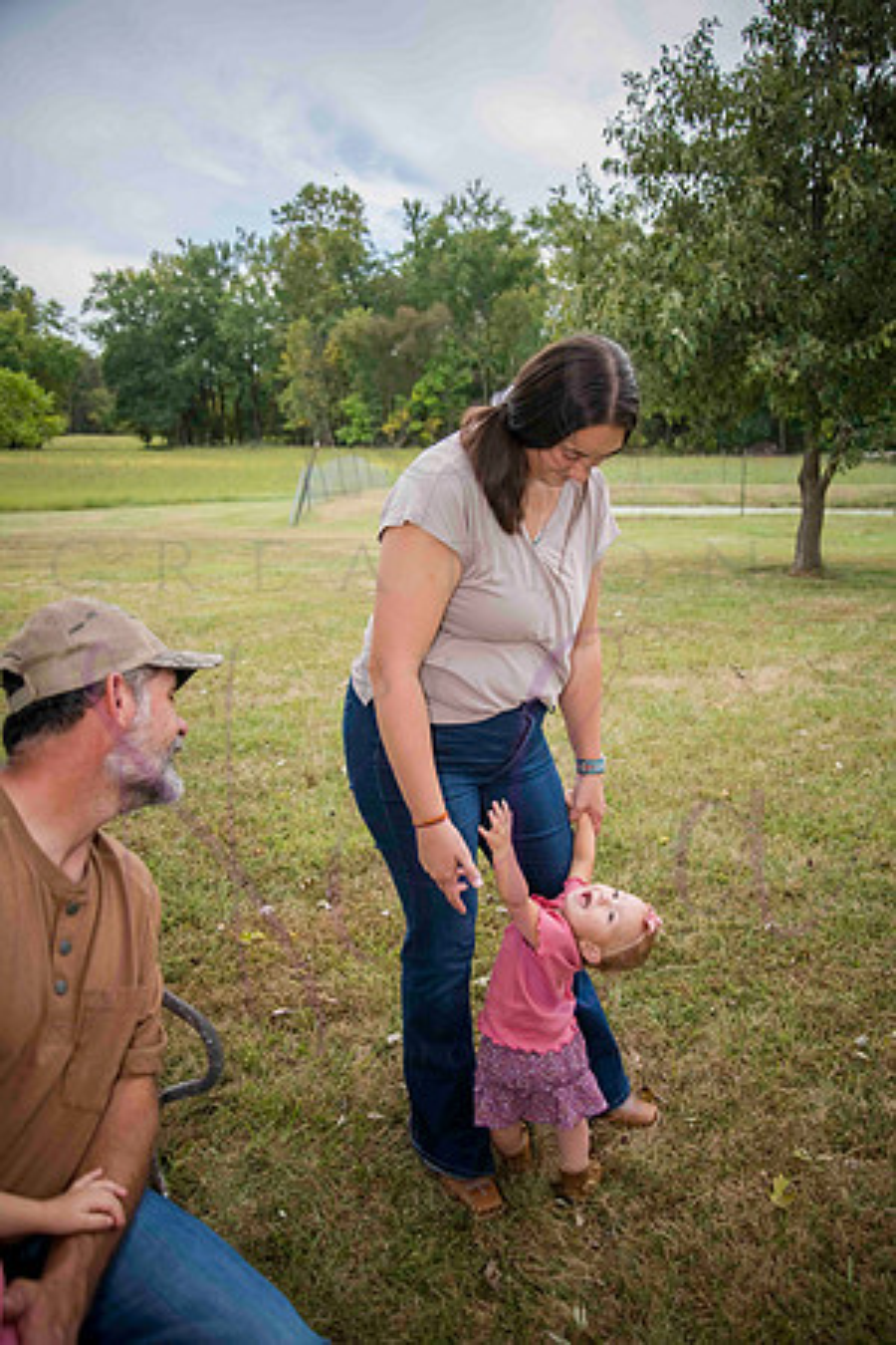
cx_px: 448
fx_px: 1083
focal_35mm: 29
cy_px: 672
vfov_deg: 63.7
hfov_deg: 45.0
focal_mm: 29
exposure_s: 1/640
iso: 400
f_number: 3.8
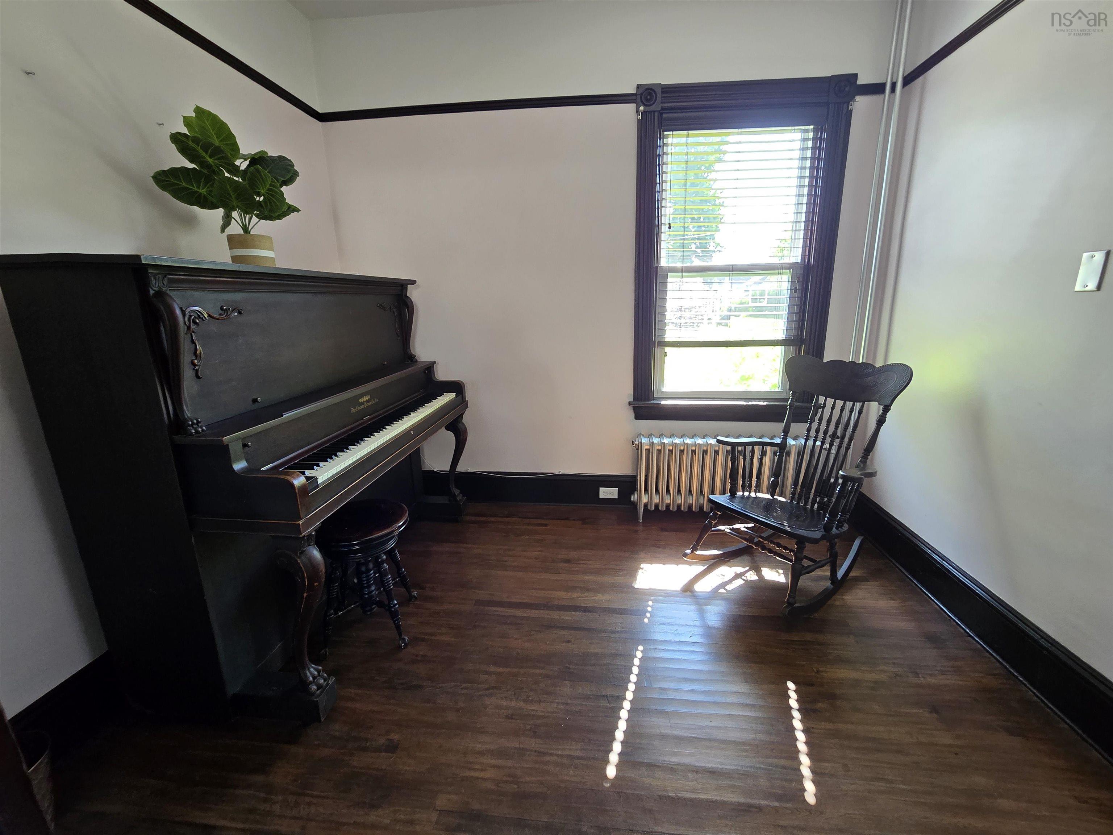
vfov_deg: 89.9
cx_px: 556
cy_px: 418
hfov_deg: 106.2
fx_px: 418
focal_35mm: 13
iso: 125
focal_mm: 2.2
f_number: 2.2
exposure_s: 1/60
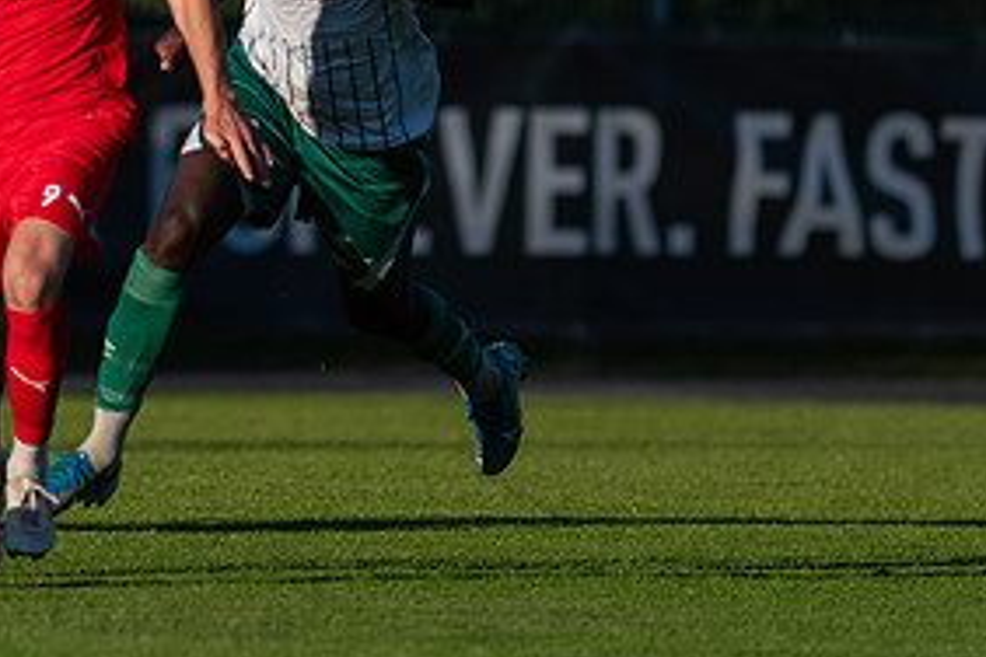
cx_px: 105
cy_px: 51
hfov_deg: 2.2
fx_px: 25360
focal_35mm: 926
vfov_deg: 1.5
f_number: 3.2
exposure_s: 1/1600
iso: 140
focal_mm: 300
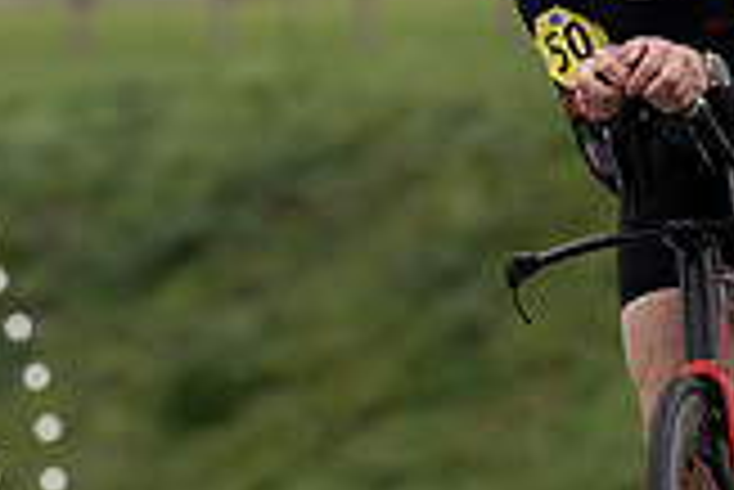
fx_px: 21060
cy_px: 330
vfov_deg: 1.3
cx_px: 614
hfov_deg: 2.0
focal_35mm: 1032
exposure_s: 1/800
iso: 160
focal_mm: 200
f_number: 4
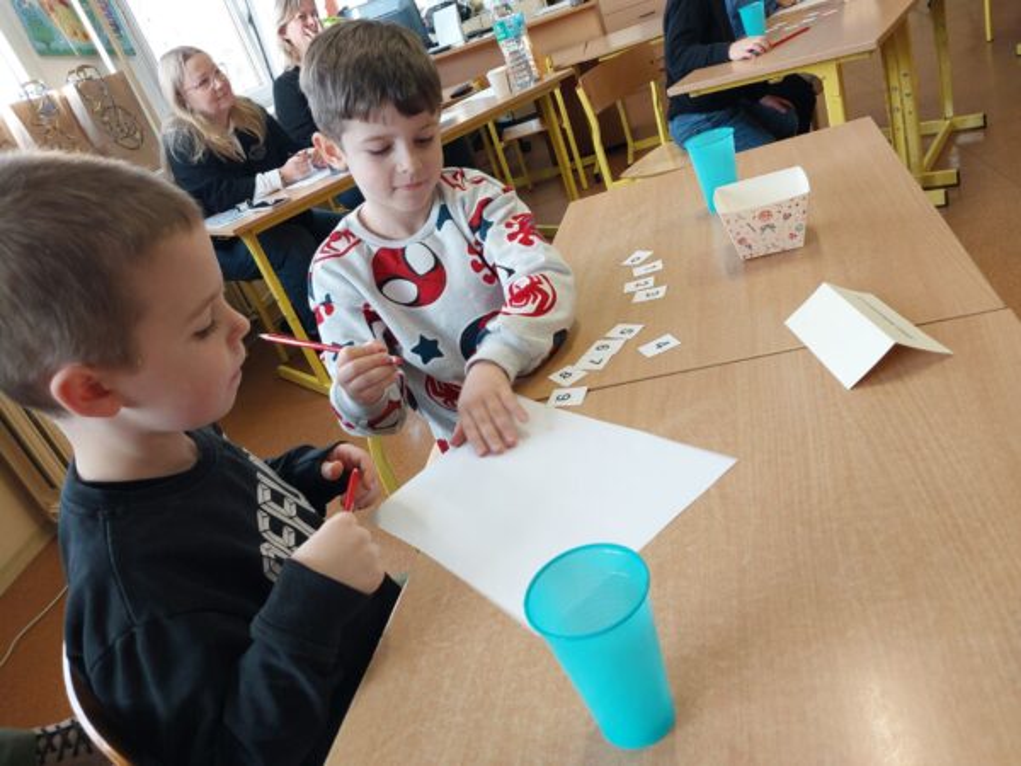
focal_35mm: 30
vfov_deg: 46.8
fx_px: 885
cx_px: 510
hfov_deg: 60.0
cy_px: 383
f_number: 1.8
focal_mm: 4.6
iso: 100
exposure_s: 1/100
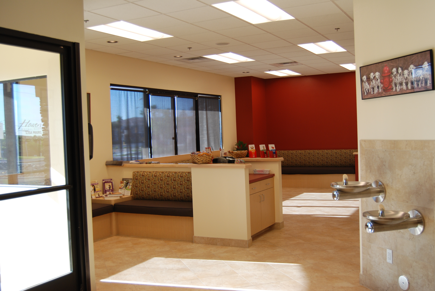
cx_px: 218
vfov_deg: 34.3
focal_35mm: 39
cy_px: 146
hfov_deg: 49.5
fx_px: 472
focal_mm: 26
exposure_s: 1/50
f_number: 4
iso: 200
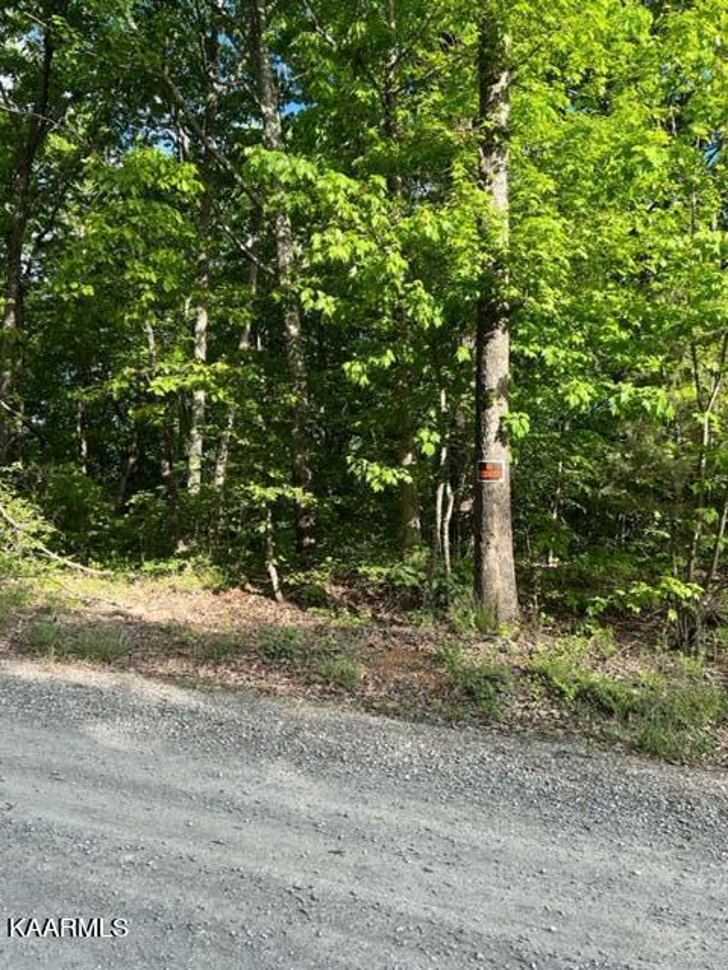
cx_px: 364
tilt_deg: +3.3
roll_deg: -1.0
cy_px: 485
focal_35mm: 26
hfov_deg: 53.1
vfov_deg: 67.3
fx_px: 729
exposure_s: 1/786
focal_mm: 5.7
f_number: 1.5
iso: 50
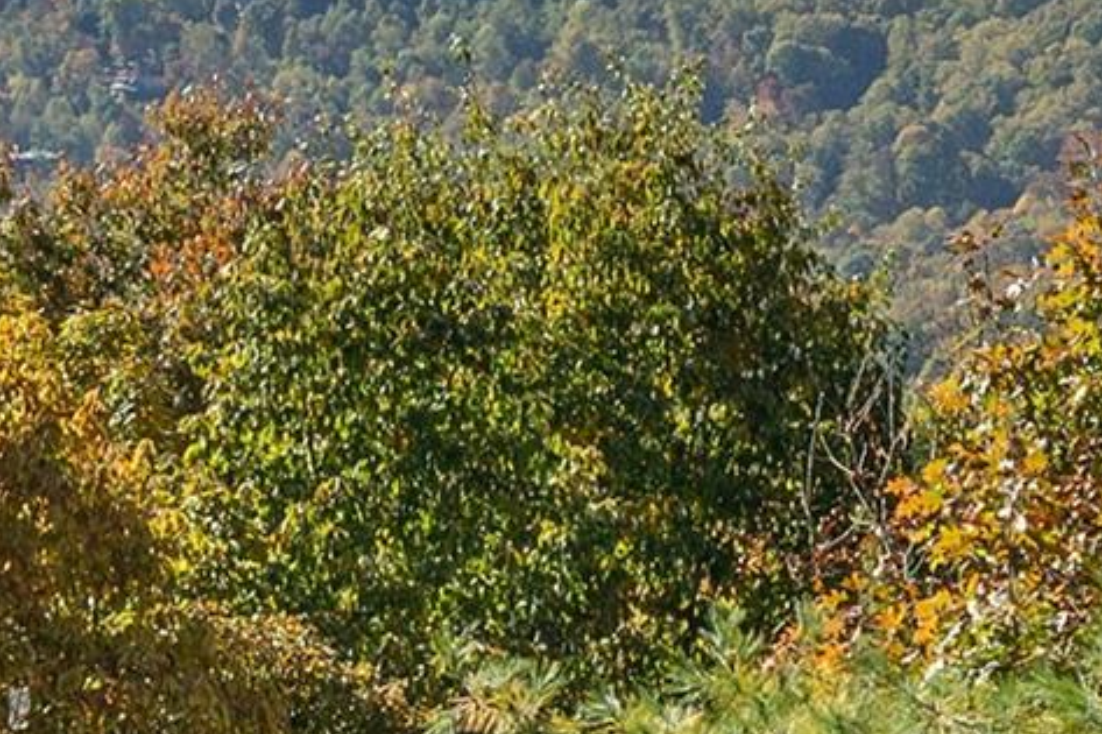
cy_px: 111
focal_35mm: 130
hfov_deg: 15.8
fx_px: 3978
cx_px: 664
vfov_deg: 10.5
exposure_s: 1/1250
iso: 320
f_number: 7.1
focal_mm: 30
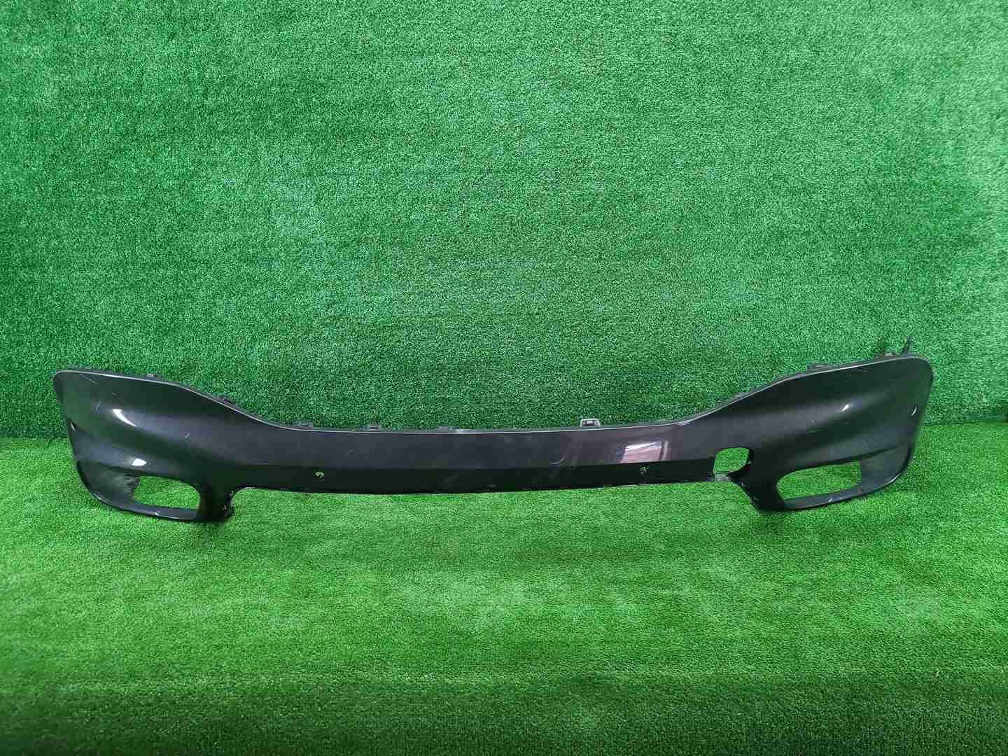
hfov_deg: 67.3
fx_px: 757
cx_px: 504
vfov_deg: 53.1
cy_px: 378
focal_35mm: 26
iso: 194
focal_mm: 5.4
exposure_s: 1/50
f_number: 1.8
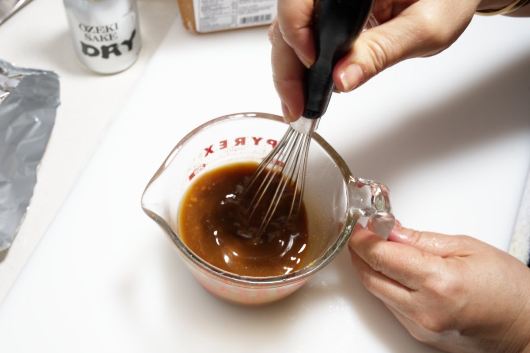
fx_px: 559
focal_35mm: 38
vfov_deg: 35.0
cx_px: 265
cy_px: 176
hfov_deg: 50.7
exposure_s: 1/100
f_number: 8
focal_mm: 38
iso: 100
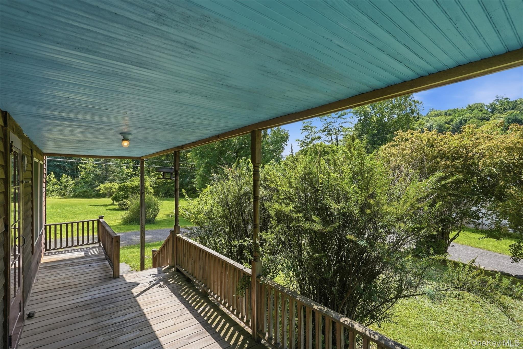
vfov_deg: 70.4
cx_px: 262
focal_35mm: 17
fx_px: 247
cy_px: 174
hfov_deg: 93.3
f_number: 7.1
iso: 2000
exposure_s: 1/4000
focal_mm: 17
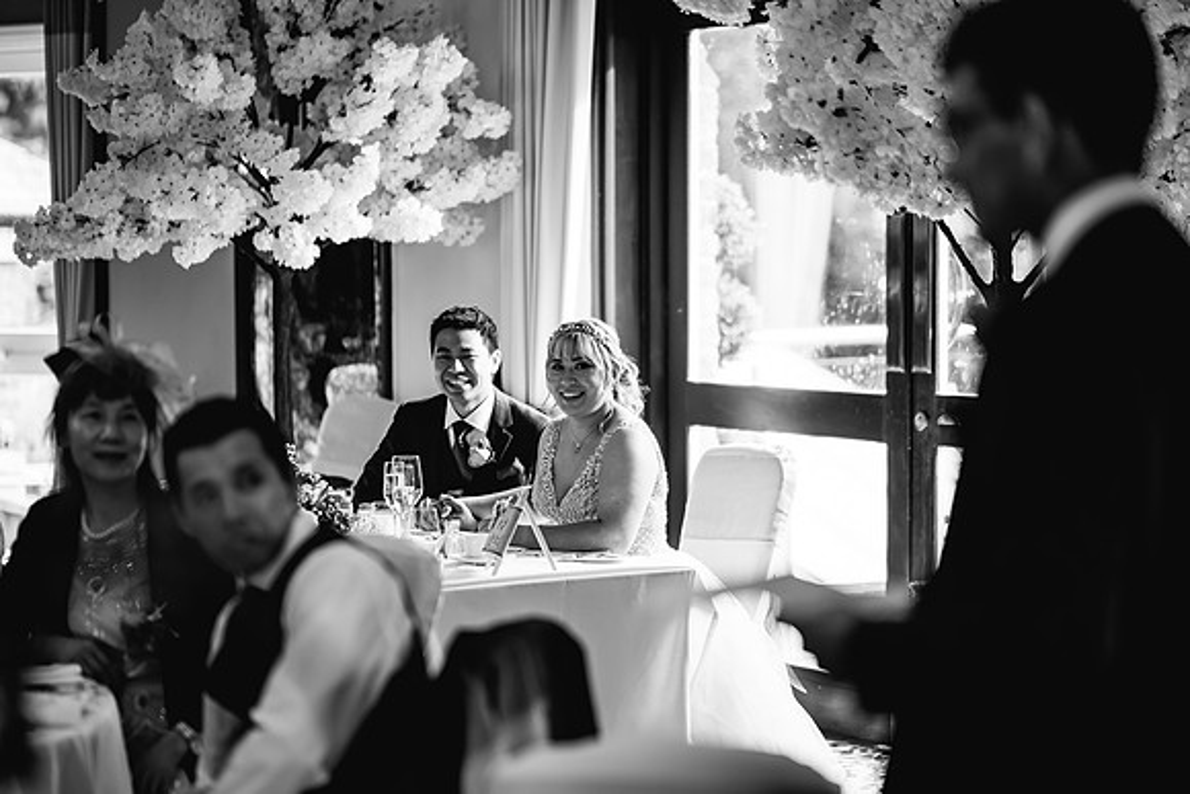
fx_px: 2810
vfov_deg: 16.1
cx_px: 595
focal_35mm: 85
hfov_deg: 23.9
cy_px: 397
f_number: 1.4
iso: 125
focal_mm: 85
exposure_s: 1/250
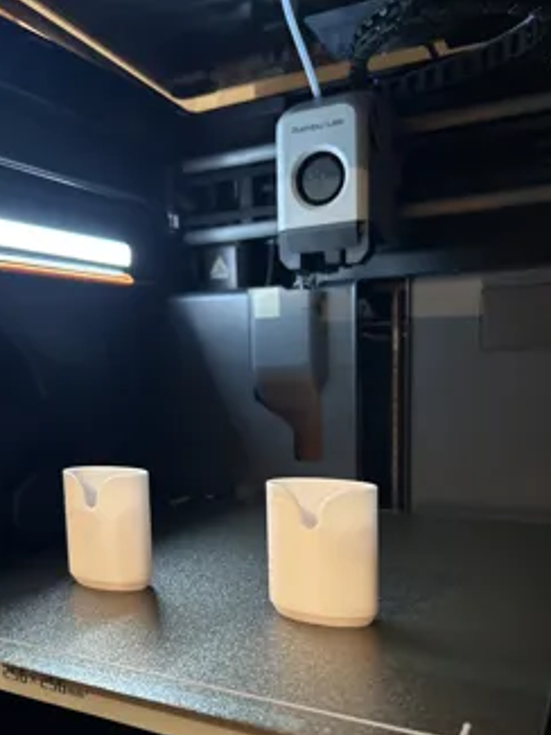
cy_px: 450
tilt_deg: -8.6
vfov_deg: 56.3
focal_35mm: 32
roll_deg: +2.6
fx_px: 679
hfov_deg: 44.1
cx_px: 251
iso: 500
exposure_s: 1/33
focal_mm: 5.7
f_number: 1.5
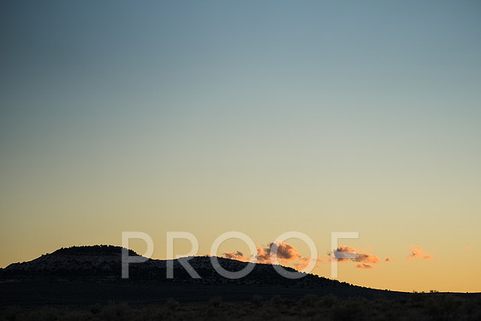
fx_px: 1700
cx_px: 252
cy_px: 152
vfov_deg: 10.8
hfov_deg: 16.1
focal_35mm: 127
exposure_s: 1/5000
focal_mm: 121
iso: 500
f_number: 2
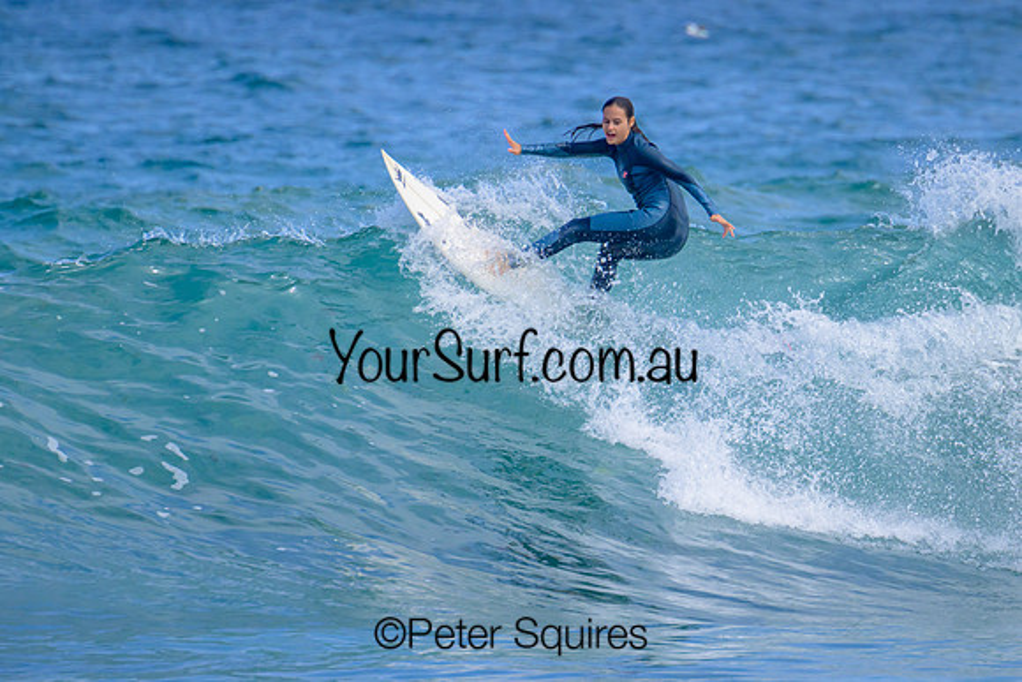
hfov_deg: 1.9
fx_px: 30894
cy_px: 399
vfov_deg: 1.3
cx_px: 695
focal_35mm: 1088
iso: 900
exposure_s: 1/2000
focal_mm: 800
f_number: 11
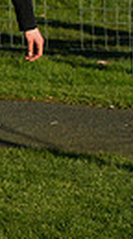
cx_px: -277
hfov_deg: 3.1
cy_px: -35
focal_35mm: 378
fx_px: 2384
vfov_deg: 5.7
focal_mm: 80
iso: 400
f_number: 7.1
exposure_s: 1/2500
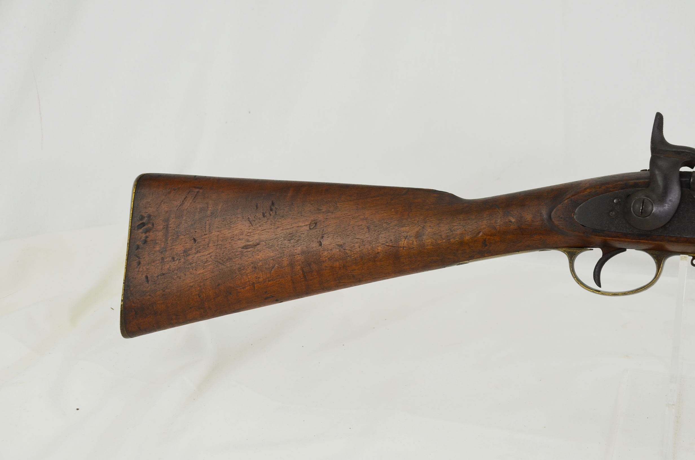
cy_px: 230
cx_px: 348
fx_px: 1156
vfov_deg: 22.5
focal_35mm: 60
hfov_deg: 33.5
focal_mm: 40
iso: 250
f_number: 5.6
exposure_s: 1/125
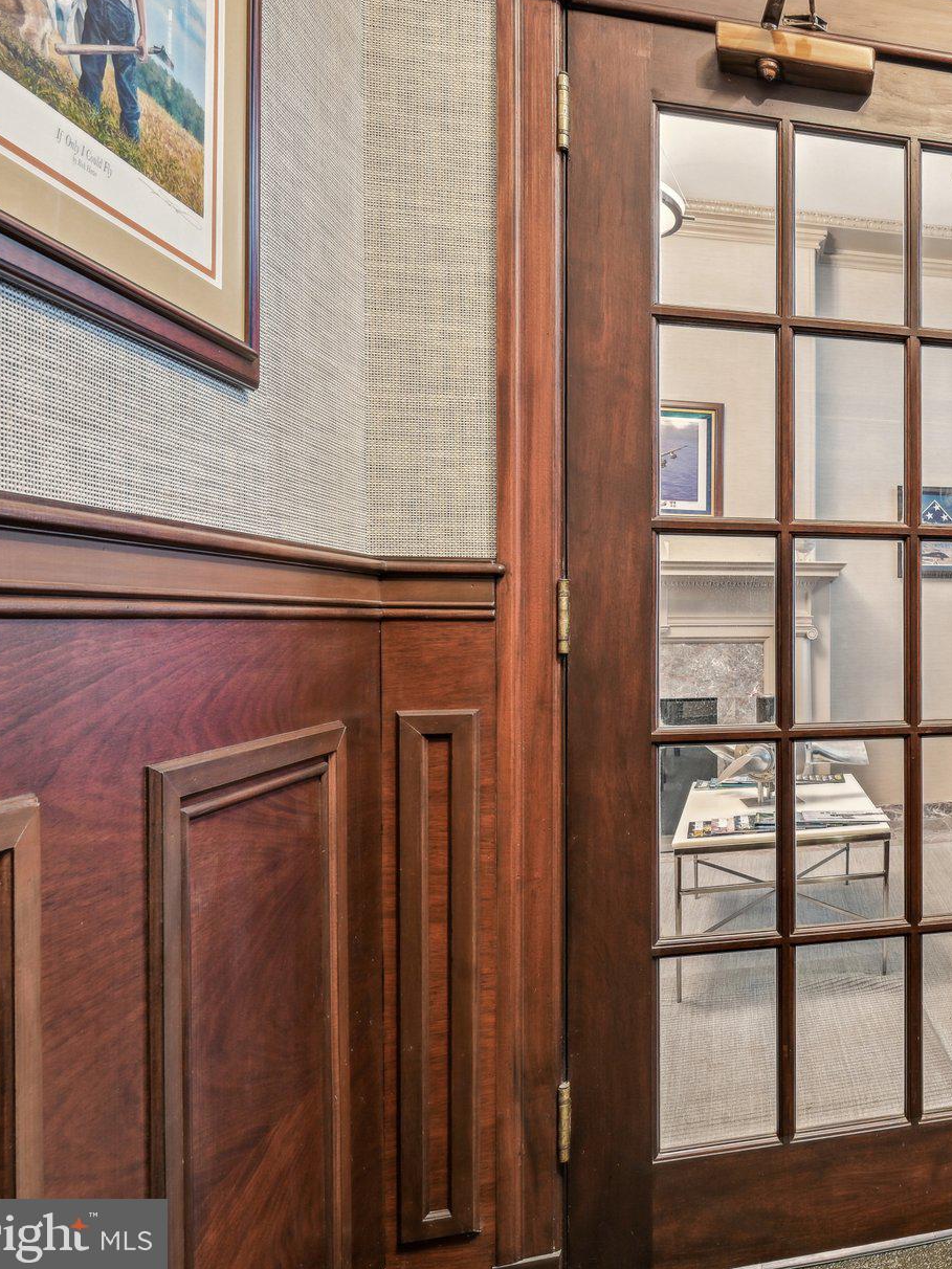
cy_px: 561
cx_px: 1008
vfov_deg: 67.1
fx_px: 953
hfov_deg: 43.2
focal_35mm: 26
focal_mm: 16
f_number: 8
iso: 400
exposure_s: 1/1.67
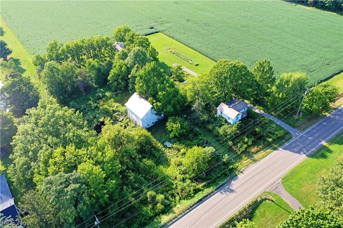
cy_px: 114
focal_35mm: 28
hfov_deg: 65.5
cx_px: 172
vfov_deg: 46.4
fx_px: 267
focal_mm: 10.26
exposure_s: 1/200
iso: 100
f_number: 4.5
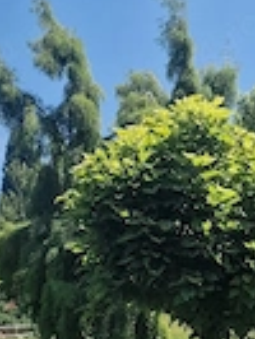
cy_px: 502
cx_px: 230
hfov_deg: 20.9
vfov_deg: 23.0
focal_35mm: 69
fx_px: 677
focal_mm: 6.4
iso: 50
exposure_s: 1/769
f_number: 1.8
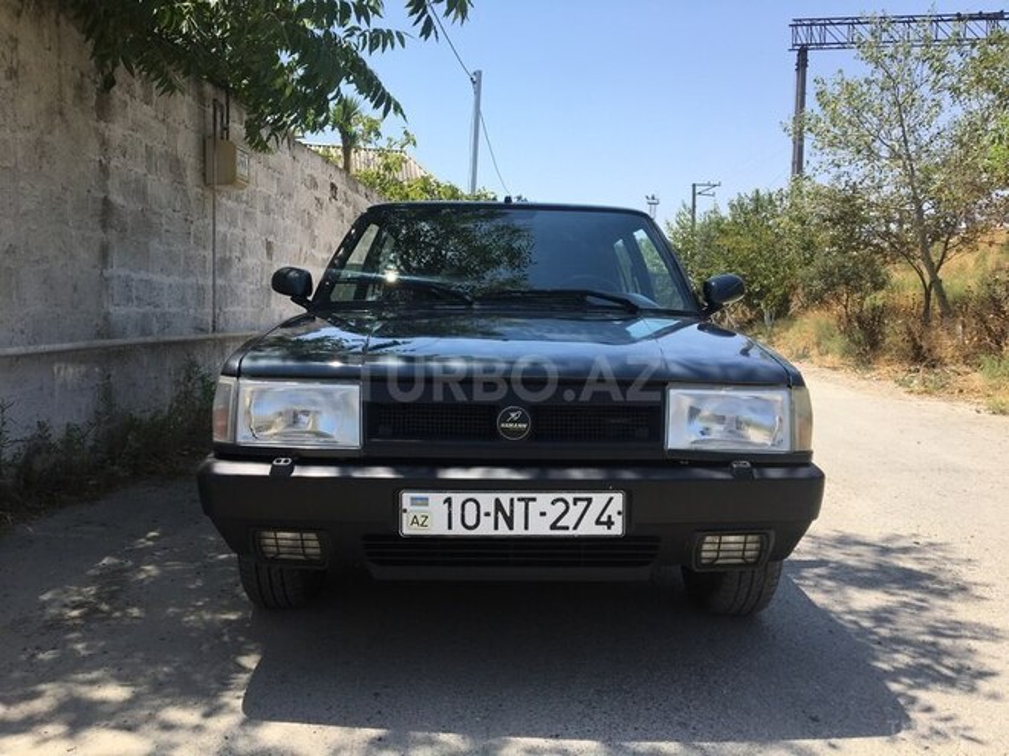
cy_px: 378
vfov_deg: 48.2
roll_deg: -1.0
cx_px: 504
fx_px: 845
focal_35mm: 29
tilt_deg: -4.6
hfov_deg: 61.7
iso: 25
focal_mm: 4.15
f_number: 2.2
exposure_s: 1/1374
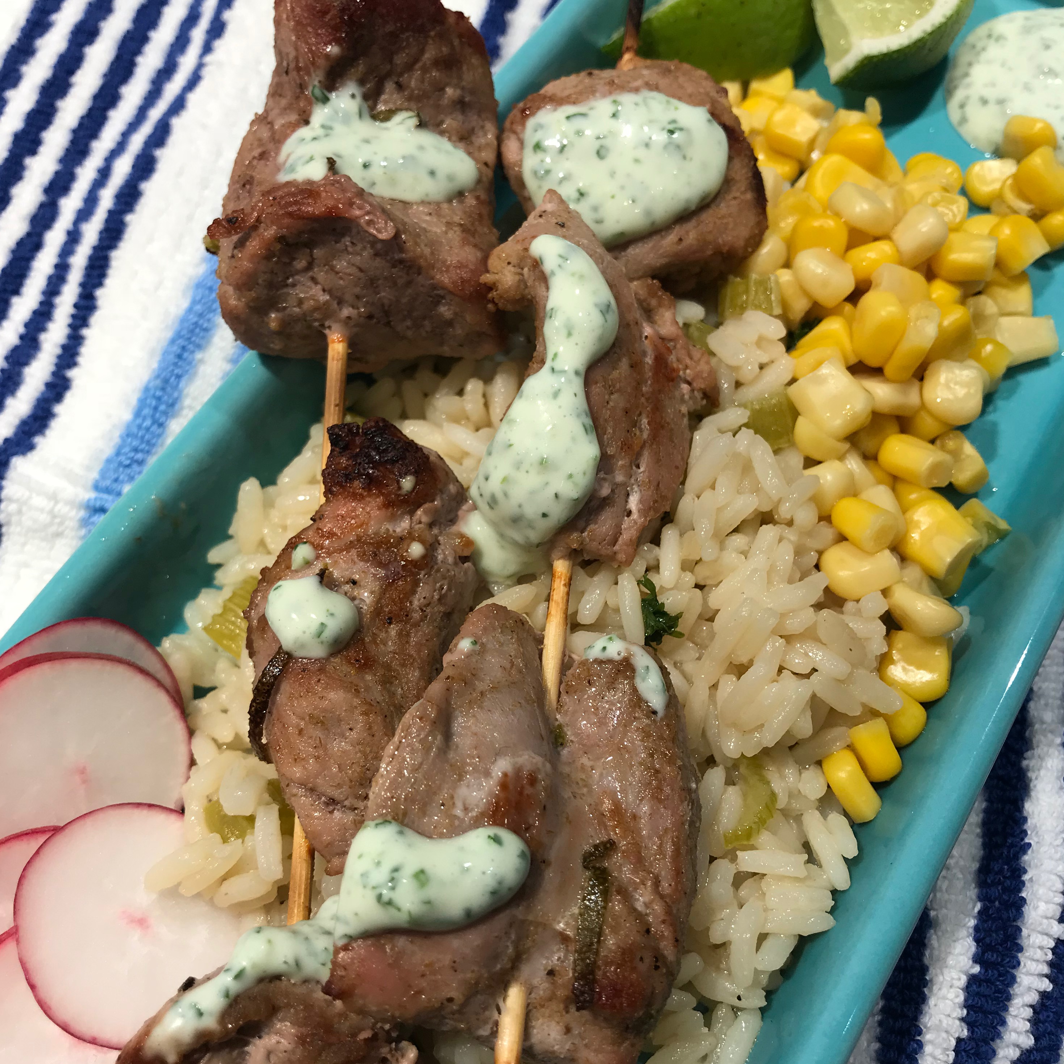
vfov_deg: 48.4
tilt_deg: -64.4
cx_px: 525
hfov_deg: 48.4
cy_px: 557
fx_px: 1182
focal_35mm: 34
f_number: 1.8
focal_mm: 3.99
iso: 20
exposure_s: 1/60
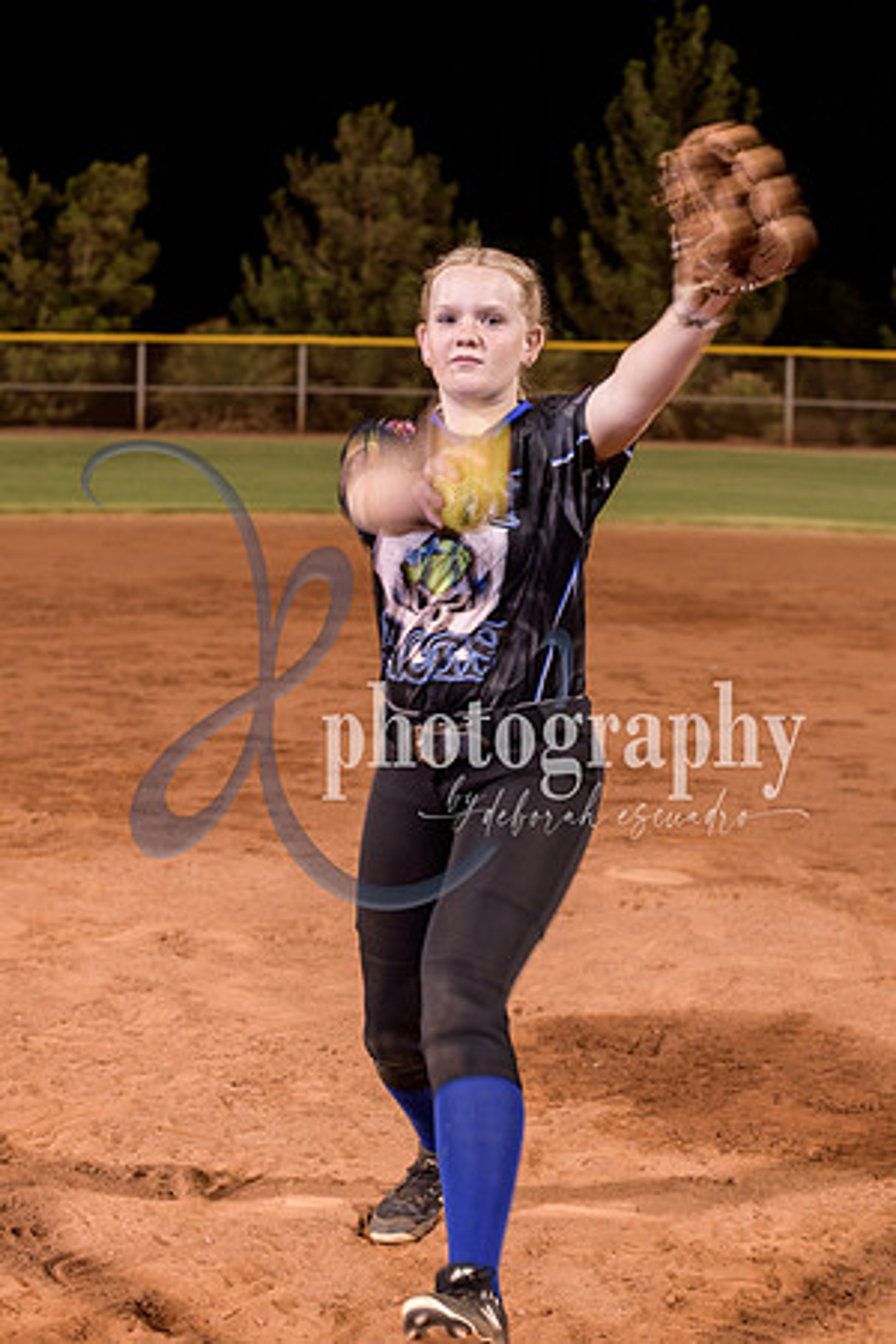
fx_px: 2613
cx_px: 448
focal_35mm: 70
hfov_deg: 19.5
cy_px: 672
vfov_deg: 28.8
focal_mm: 70
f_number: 5
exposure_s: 1/80
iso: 400
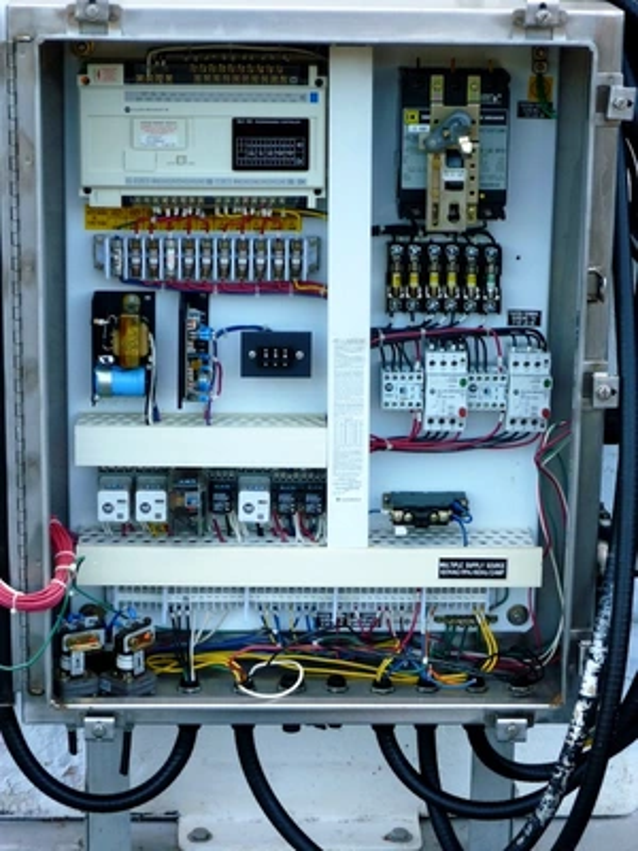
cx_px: 319
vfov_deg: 22.8
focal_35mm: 86
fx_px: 2113
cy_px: 426
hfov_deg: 17.2
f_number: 5.7
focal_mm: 15.3
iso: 125
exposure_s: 1/60
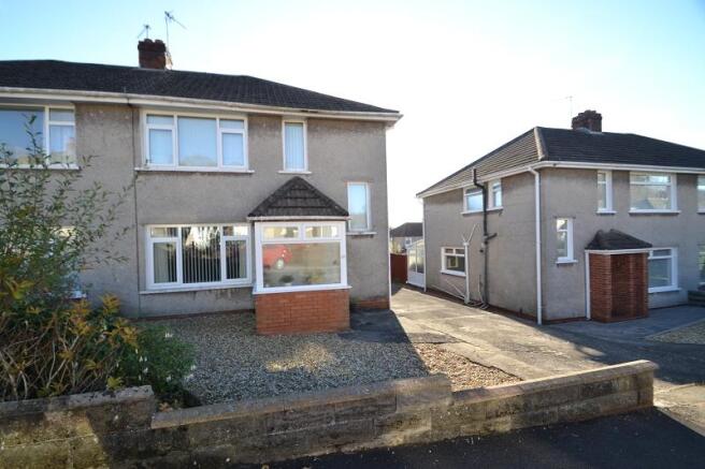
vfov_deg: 77.3
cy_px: 234
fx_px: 294
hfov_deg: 100.4
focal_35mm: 15
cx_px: 352
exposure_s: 1/125
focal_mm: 10
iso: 360
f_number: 5.6
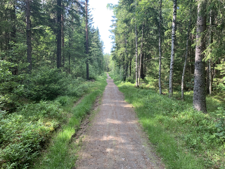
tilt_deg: -2.6
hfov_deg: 67.3
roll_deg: -0.7
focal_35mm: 26
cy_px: 84
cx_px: 112
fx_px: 169
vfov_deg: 53.1
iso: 32
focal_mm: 4.25
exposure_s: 1/122
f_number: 1.8
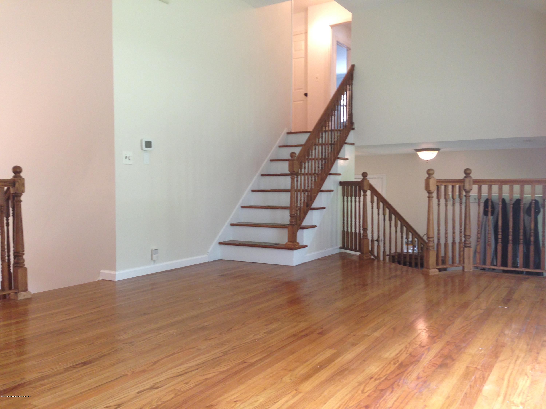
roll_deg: -0.1
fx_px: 521
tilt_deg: -3.5
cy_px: 204
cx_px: 273
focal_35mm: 33
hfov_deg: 55.4
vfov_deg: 42.9
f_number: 2.4
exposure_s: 1/20
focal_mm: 4.12
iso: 80
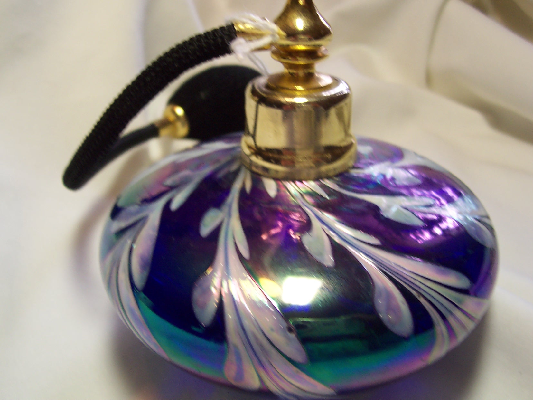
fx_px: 570
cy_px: 200
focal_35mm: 37
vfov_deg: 38.7
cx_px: 266
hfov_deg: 50.1
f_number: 2.8
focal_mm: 5.6
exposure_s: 1/30
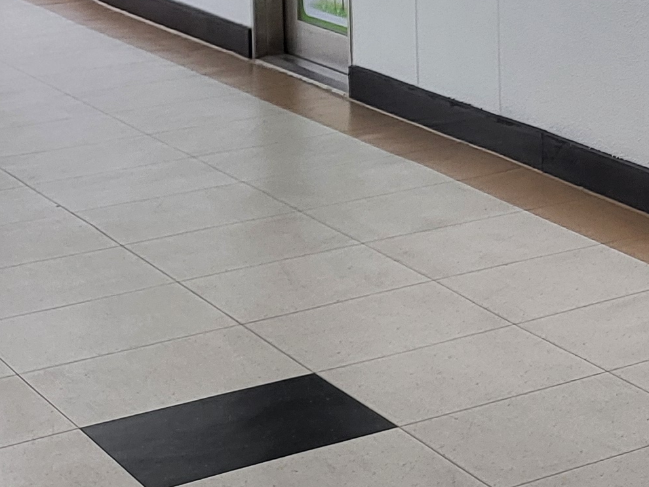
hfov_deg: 15.8
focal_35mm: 105
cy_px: -274
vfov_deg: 13.2
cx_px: 1189
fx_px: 1969
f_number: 1.8
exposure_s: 1/120
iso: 80
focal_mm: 4.25
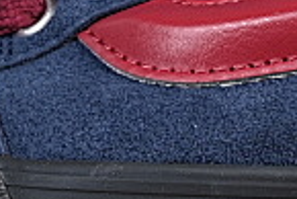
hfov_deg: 3.7
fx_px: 4616
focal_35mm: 559
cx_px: 330
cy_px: -115
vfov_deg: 2.5
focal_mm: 50
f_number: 6.3
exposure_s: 1/60
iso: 160
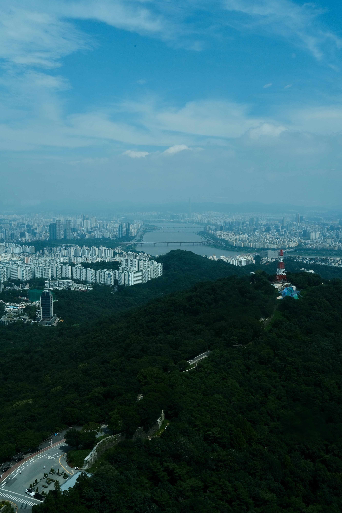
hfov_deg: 37.9
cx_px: 171
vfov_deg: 54.4
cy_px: 256
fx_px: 499
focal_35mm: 35
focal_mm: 23
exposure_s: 1/250
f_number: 16
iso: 320
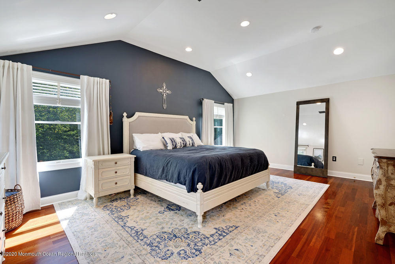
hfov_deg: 96.7
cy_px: 132
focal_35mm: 16
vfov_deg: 73.8
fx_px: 176
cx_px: 198
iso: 400
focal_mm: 16
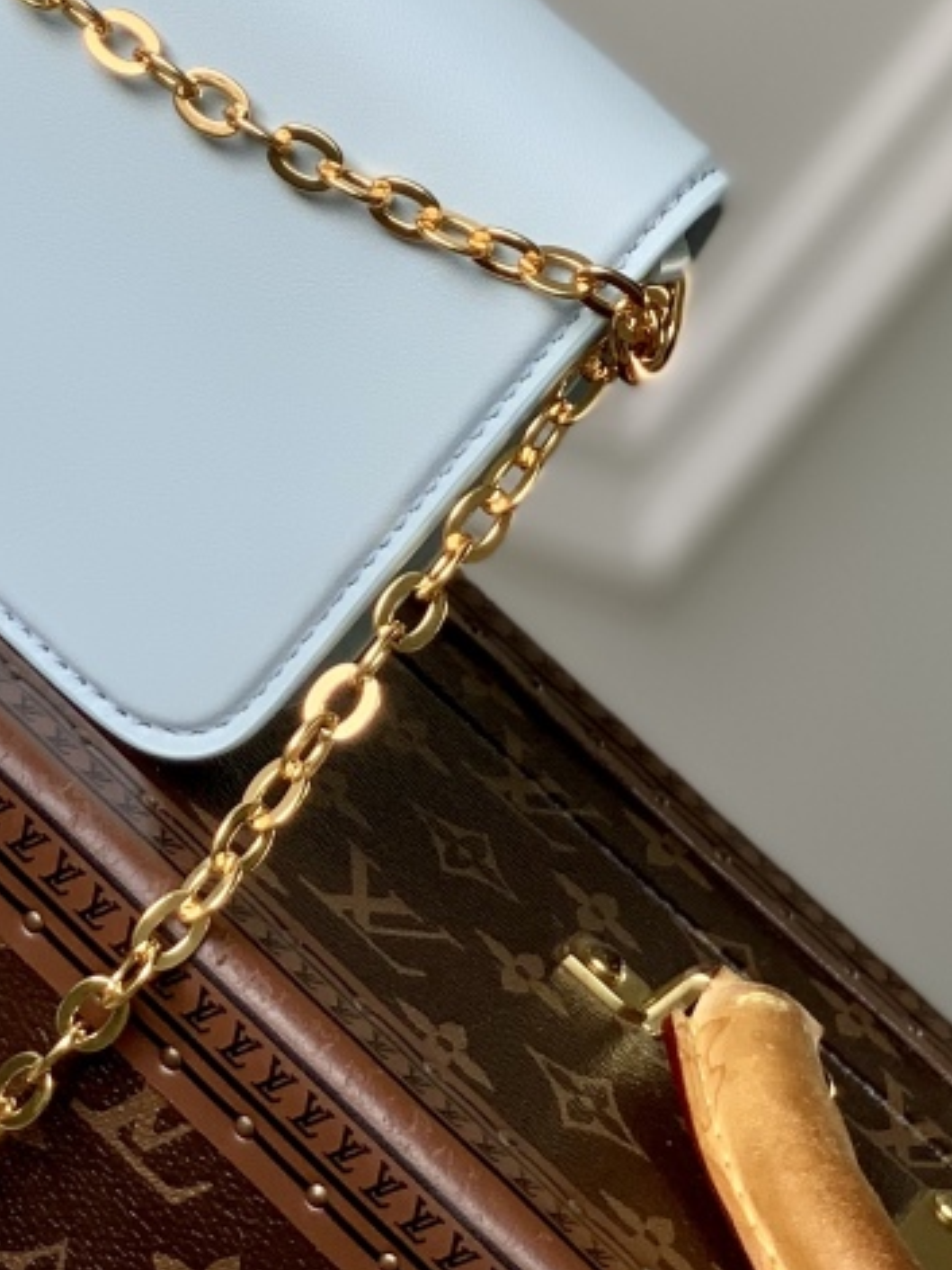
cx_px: 51
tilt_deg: -12.1
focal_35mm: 159
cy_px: -553
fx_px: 5833
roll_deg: -36.6
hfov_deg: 9.3
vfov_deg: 11.9
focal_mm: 6
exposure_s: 1/122
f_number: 2.4
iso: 20
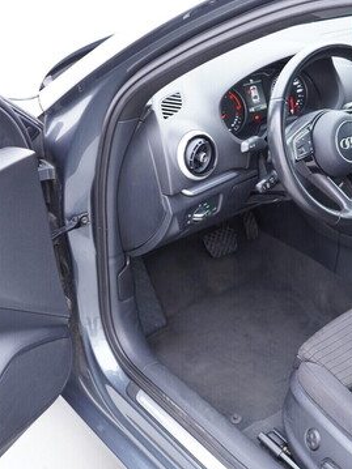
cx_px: 266
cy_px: 238
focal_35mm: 53
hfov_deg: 27.1
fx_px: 719
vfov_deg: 36.2
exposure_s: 1/40
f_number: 2.8
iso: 500
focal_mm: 24
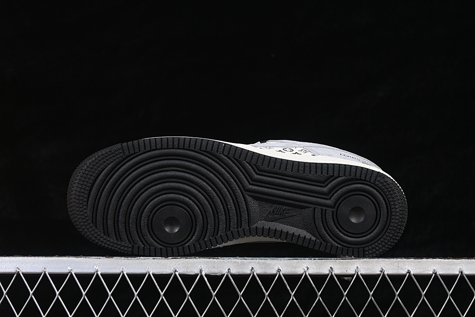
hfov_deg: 27.0
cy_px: 158
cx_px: 238
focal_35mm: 75
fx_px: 990
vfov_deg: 18.2
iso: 160
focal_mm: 50
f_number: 6.3
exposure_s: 1/60
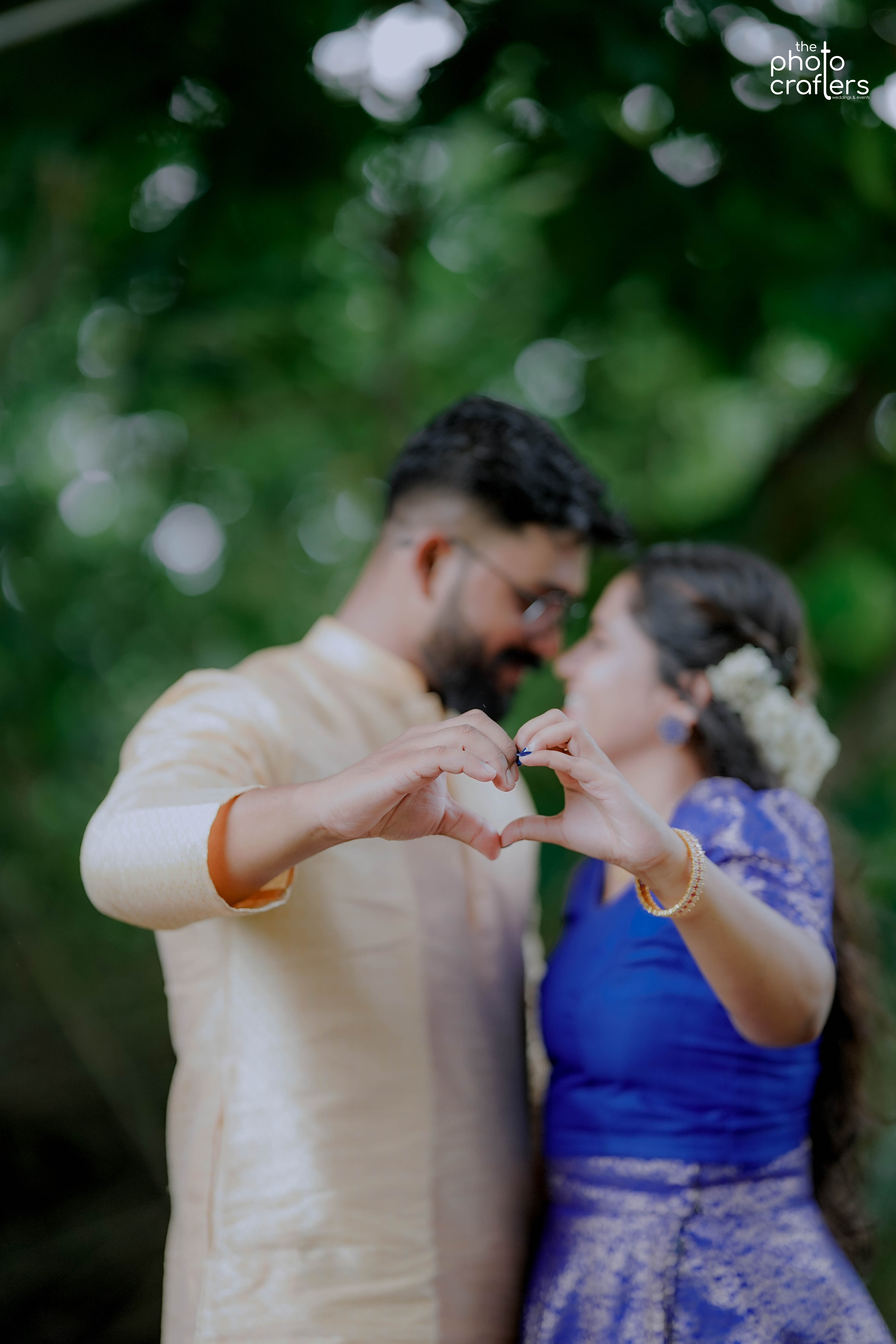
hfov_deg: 16.1
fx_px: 3173
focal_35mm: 85
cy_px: 672
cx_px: 448
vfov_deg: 23.9
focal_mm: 85
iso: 400
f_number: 1.4
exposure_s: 1/1250
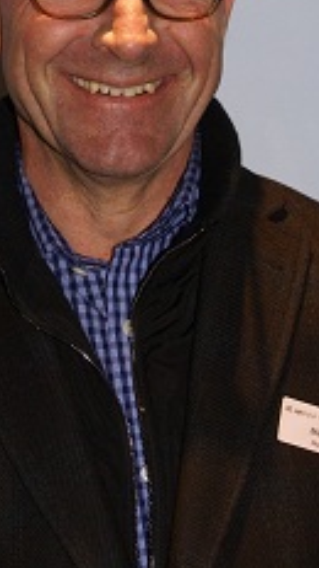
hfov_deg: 9.2
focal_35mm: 132
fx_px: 1984
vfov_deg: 16.2
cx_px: 113
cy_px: 125
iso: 400
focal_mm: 50
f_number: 5.6
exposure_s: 1/80
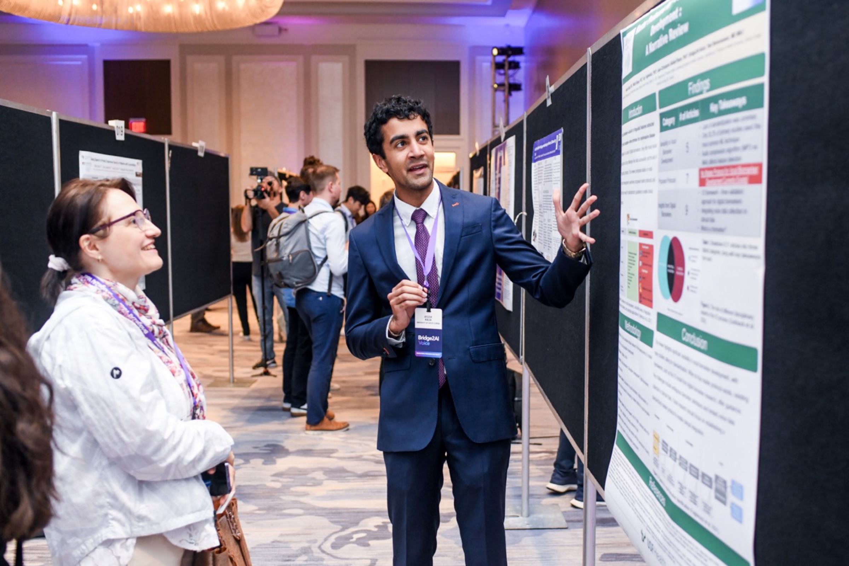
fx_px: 825
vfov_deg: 37.8
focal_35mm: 35
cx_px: 424
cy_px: 283
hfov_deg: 54.4
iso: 1600
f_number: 2.8
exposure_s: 1/250
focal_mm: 35
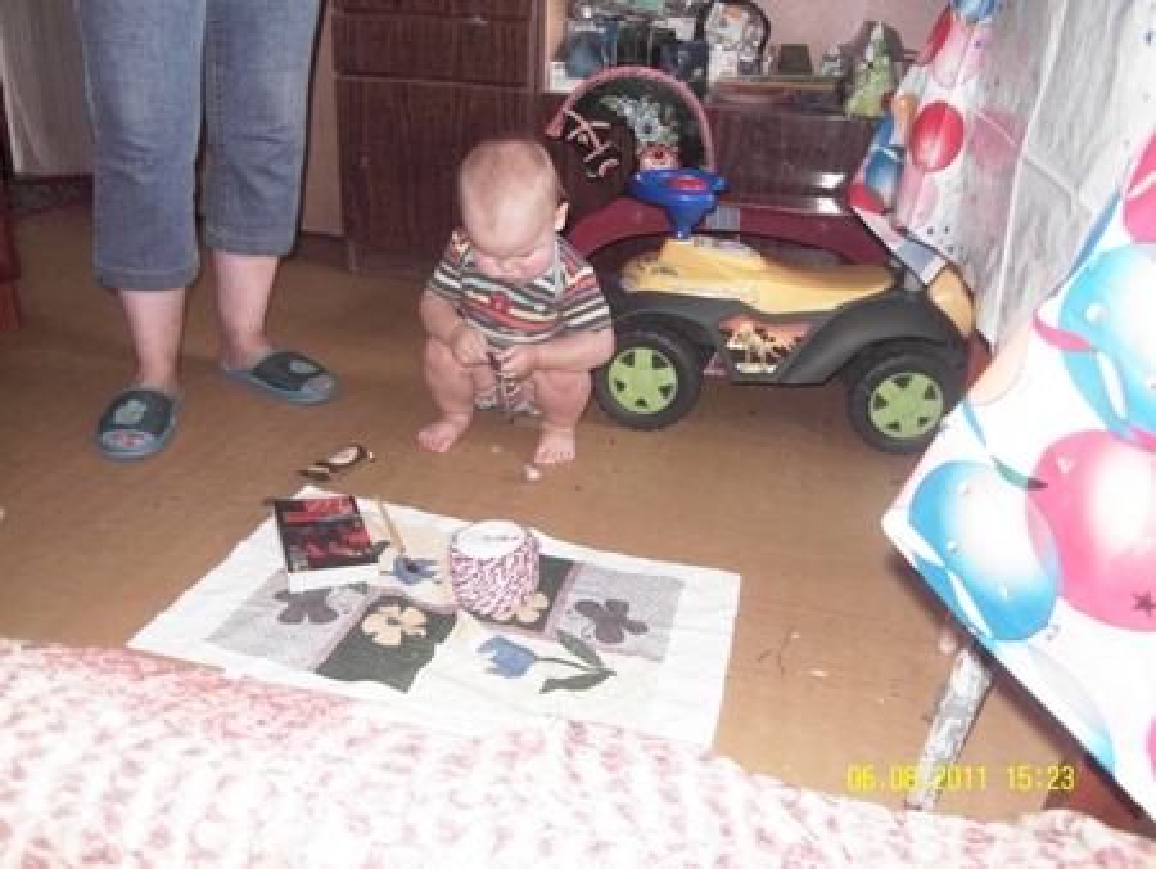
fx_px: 936
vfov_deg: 49.8
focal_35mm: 28
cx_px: 578
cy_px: 434
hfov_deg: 63.4
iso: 200
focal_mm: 6
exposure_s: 1/40
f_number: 2.8
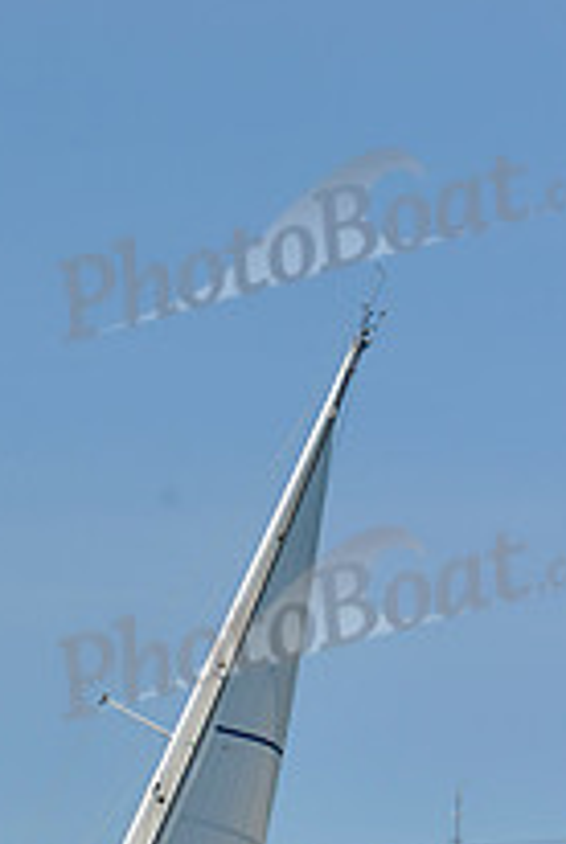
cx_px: -154
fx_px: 6933
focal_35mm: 295
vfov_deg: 6.9
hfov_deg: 4.7
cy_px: 885
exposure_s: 1/1250
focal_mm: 105
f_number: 9
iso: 280
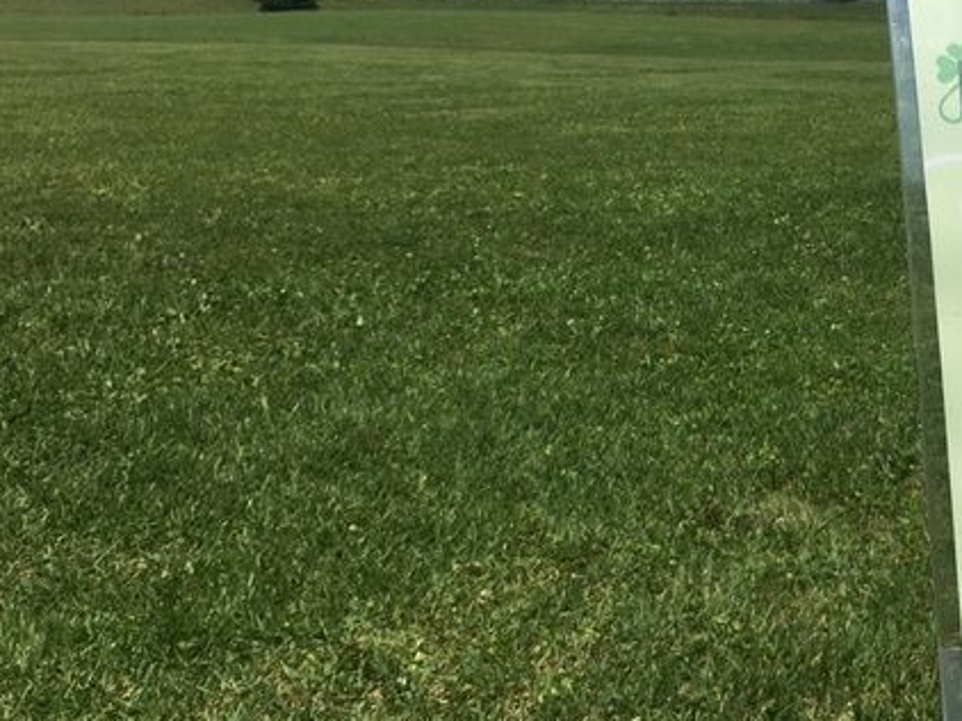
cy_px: 191
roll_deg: +0.9
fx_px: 1555
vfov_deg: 25.8
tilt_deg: -7.5
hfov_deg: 33.4
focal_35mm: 56
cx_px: 763
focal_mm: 4.15
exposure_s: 1/3663
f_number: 2.2
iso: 25
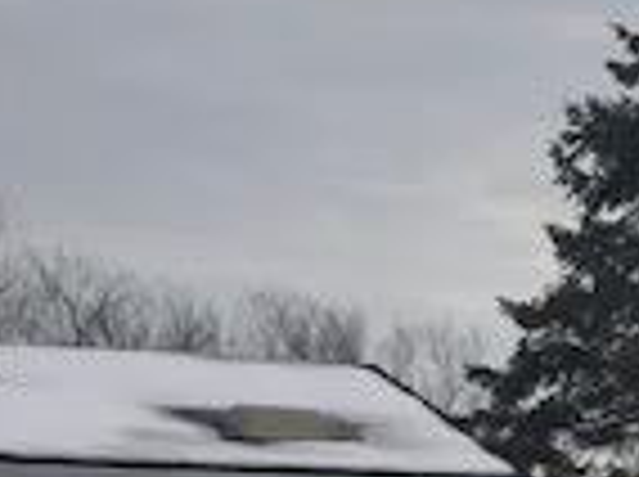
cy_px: 616
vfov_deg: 6.3
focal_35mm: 235
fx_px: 4331
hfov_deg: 8.1
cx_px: 1179
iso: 16
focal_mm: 6
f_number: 2.4
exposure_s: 1/2525
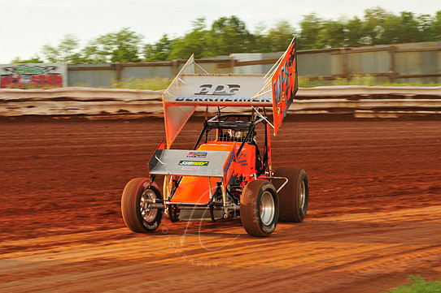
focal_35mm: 107
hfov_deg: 19.1
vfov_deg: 12.8
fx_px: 1310
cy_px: 144
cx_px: 209
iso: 400
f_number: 8
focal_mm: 100
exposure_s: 1/320
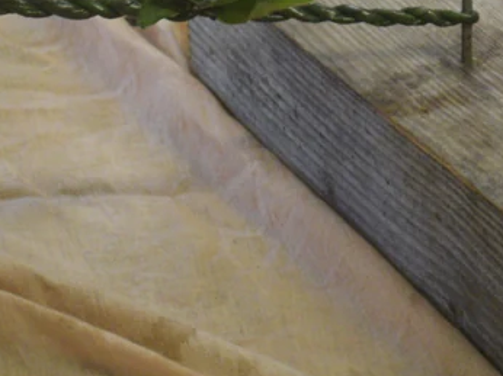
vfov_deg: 7.7
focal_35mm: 187
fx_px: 2715
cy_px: -262
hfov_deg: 10.2
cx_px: 808
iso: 1800
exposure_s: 1/60
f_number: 4.2
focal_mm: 28
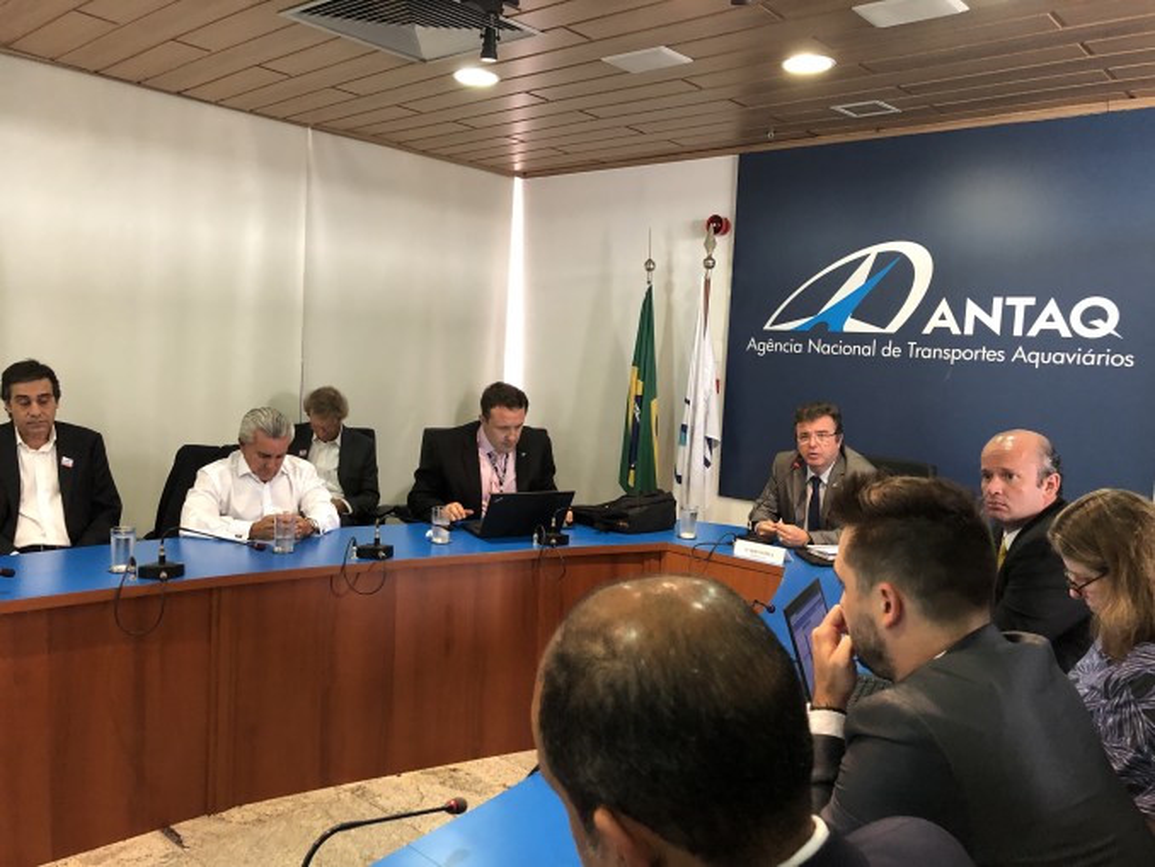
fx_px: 935
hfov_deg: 63.4
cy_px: 434
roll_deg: -3.1
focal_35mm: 28
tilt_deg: -5.0
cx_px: 578
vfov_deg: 49.8
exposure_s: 1/15
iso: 100
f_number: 1.8
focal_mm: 3.99
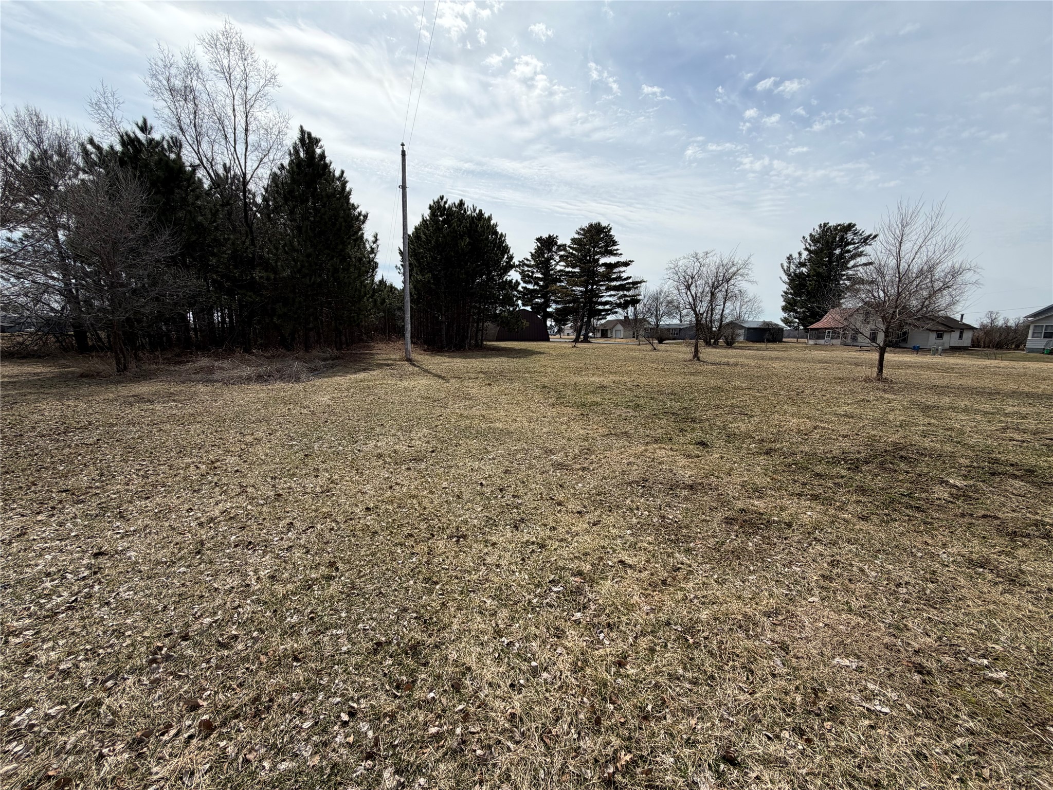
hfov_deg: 102.1
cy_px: 395
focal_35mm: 14
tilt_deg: -8.2
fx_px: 426
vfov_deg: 85.7
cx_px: 526
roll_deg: -0.4
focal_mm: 2.22
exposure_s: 1/1285
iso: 20
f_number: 2.2
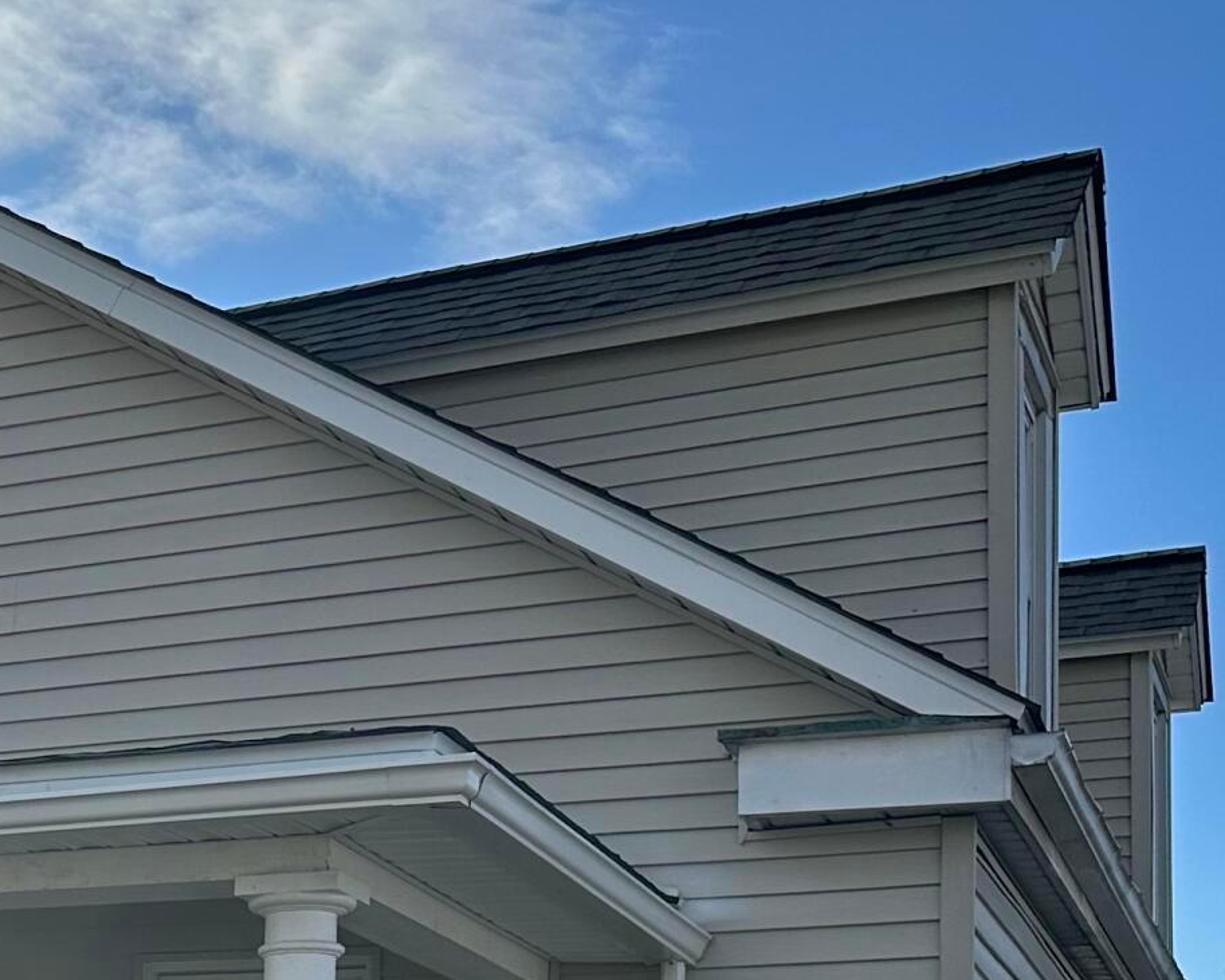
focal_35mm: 77
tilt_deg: +3.2
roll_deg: -2.8
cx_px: -454
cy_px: 1161
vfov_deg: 18.9
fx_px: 2791
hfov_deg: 21.8
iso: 80
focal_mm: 6.86
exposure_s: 1/5848
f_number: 1.78
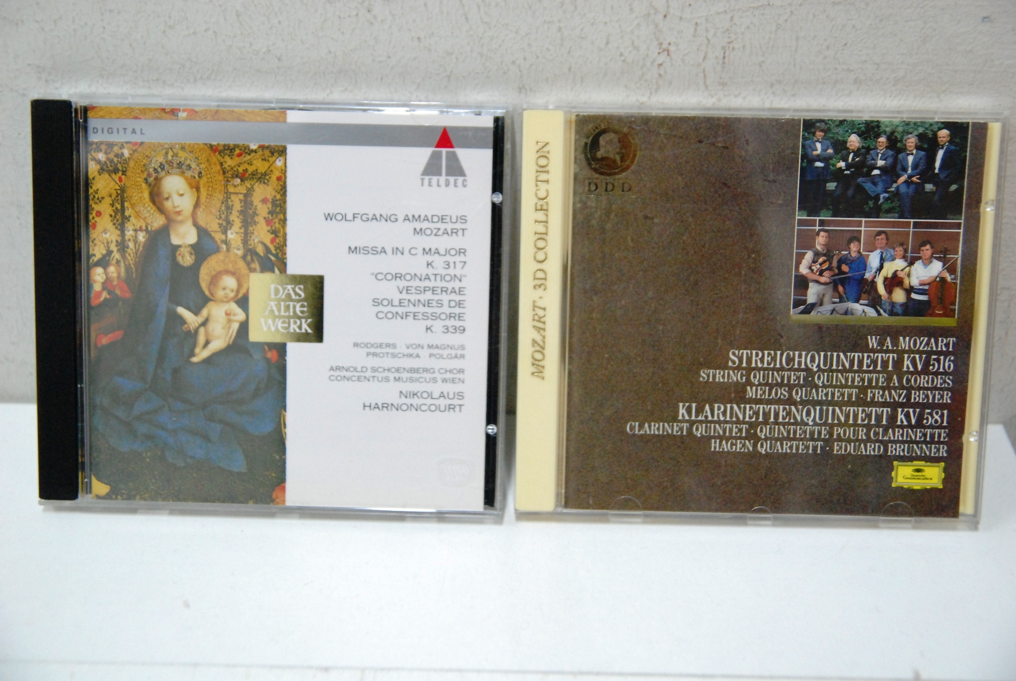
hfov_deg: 37.1
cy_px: 342
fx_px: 1512
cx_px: 503
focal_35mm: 54
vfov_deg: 25.4
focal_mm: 35
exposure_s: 1/60
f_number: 4.5
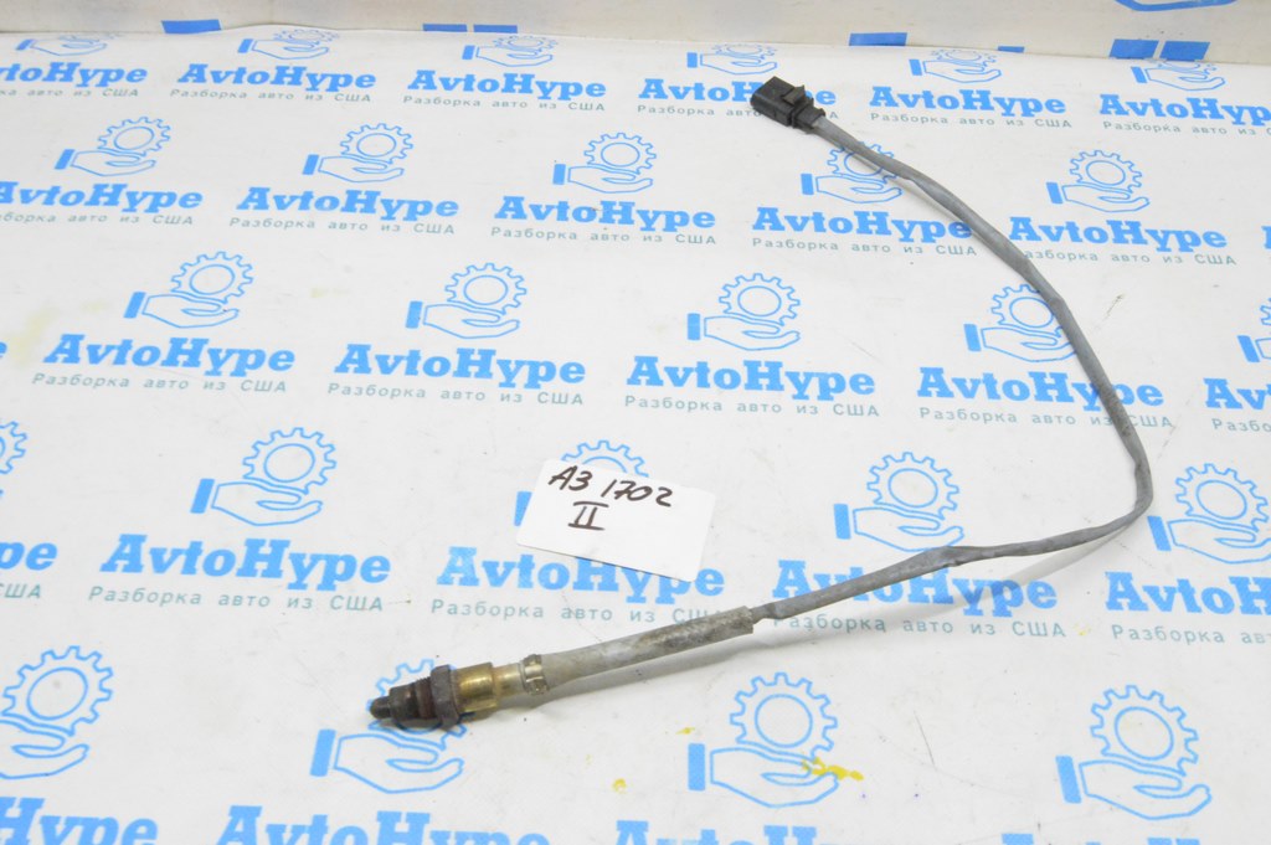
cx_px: 636
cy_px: 422
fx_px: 1164
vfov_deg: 39.9
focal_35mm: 33
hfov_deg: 57.3
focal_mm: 22
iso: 6400
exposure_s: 1/15
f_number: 20
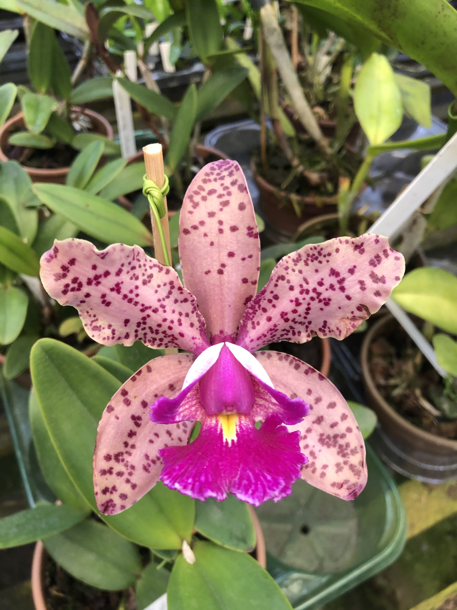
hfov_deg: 49.7
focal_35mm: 28
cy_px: 305
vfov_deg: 63.4
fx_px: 493
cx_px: 228
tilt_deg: -47.1
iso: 40
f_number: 1.8
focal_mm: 4
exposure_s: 1/15
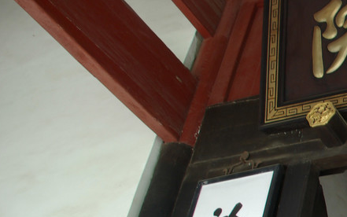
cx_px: 485
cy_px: 185
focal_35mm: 80
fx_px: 757
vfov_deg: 16.2
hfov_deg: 22.3
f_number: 7.1
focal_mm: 18
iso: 100
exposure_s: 1/8
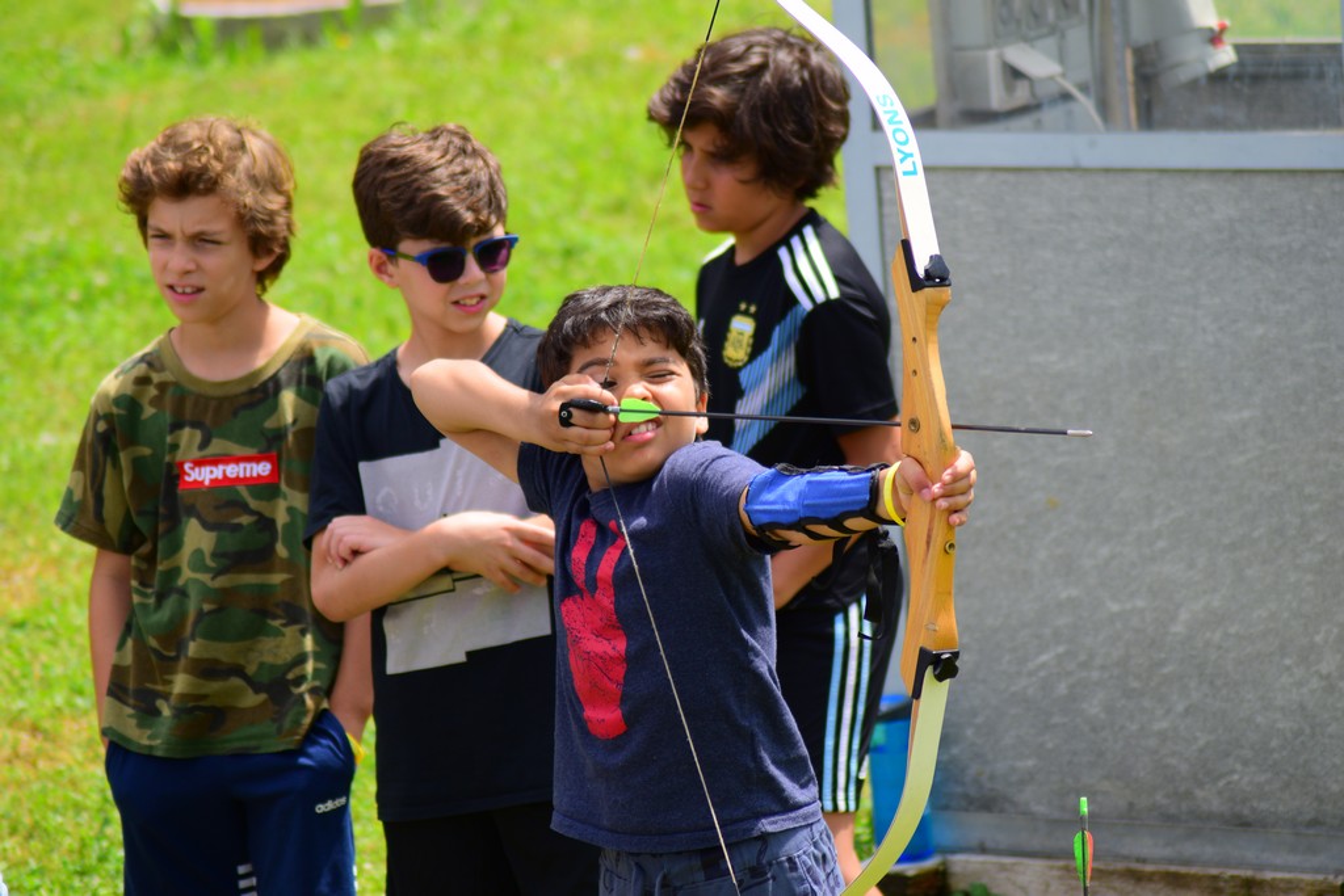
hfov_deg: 7.4
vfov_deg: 5.0
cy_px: 448
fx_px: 10361
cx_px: 672
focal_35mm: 278
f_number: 4.5
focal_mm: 185
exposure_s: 1/640
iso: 200
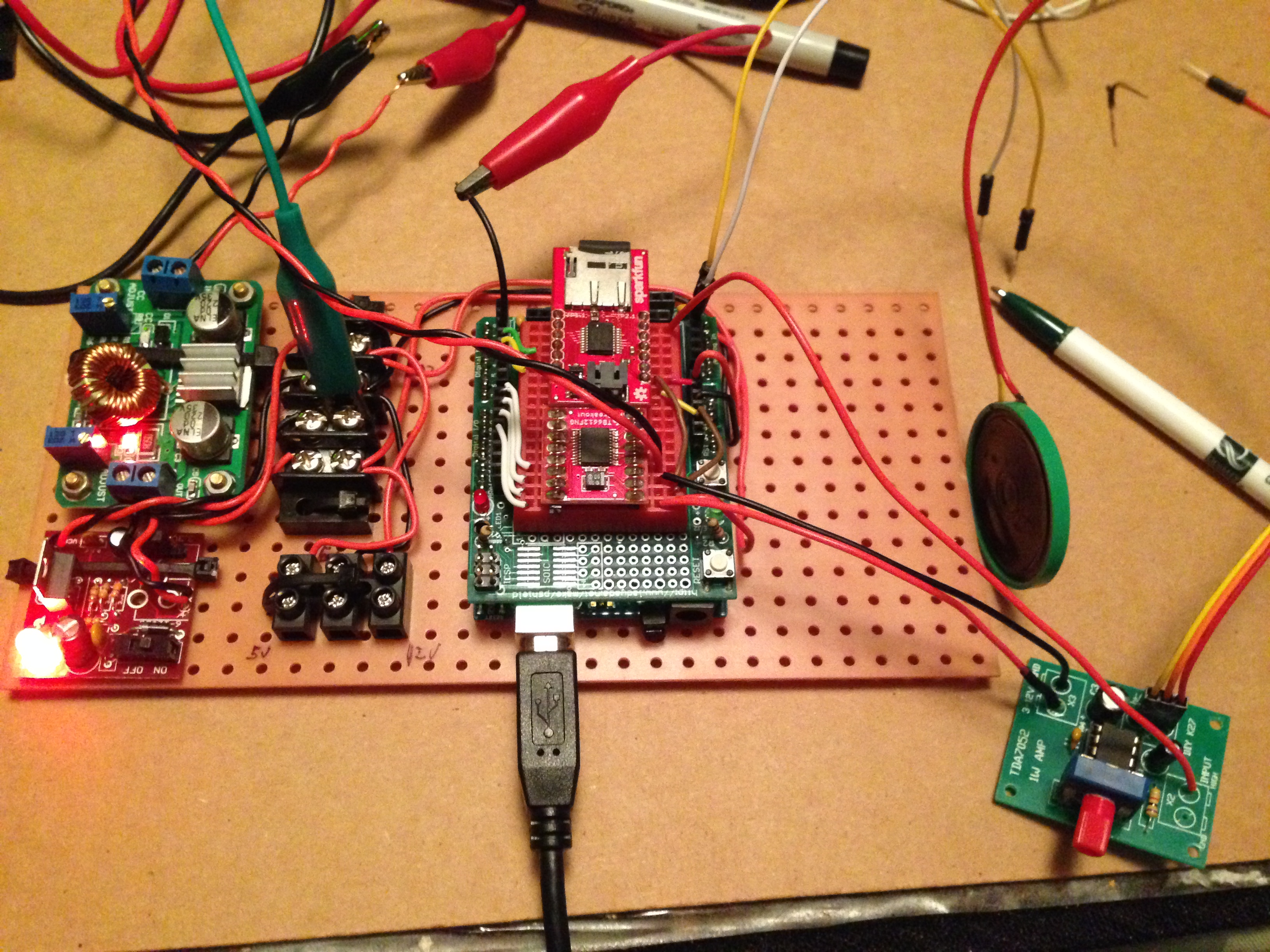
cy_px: 476
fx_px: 1211
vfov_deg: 42.9
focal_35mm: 33
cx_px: 635
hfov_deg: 55.4
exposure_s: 1/15
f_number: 2.4
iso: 800
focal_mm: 4.12
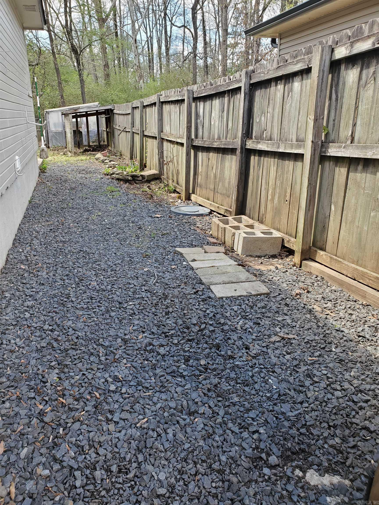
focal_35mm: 26
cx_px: 190
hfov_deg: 53.1
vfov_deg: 67.3
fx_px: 380
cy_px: 252
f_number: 2.4
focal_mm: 4.3
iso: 50
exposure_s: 1/133
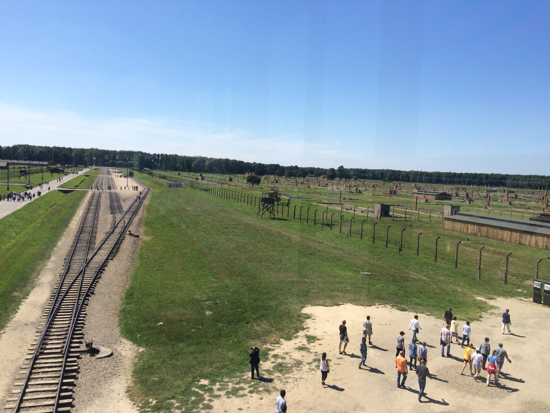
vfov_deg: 48.2
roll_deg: -1.9
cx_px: 275
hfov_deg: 61.7
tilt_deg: -2.0
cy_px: 206
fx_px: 461
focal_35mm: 29
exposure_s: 1/2283
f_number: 2.2
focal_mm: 4.15
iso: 32
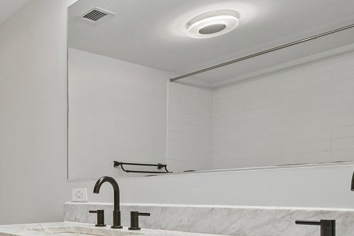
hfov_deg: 46.0
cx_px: 25
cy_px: 220
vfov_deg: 33.7
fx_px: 364
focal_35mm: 37
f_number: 7.1
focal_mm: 12
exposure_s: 1/5
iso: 100
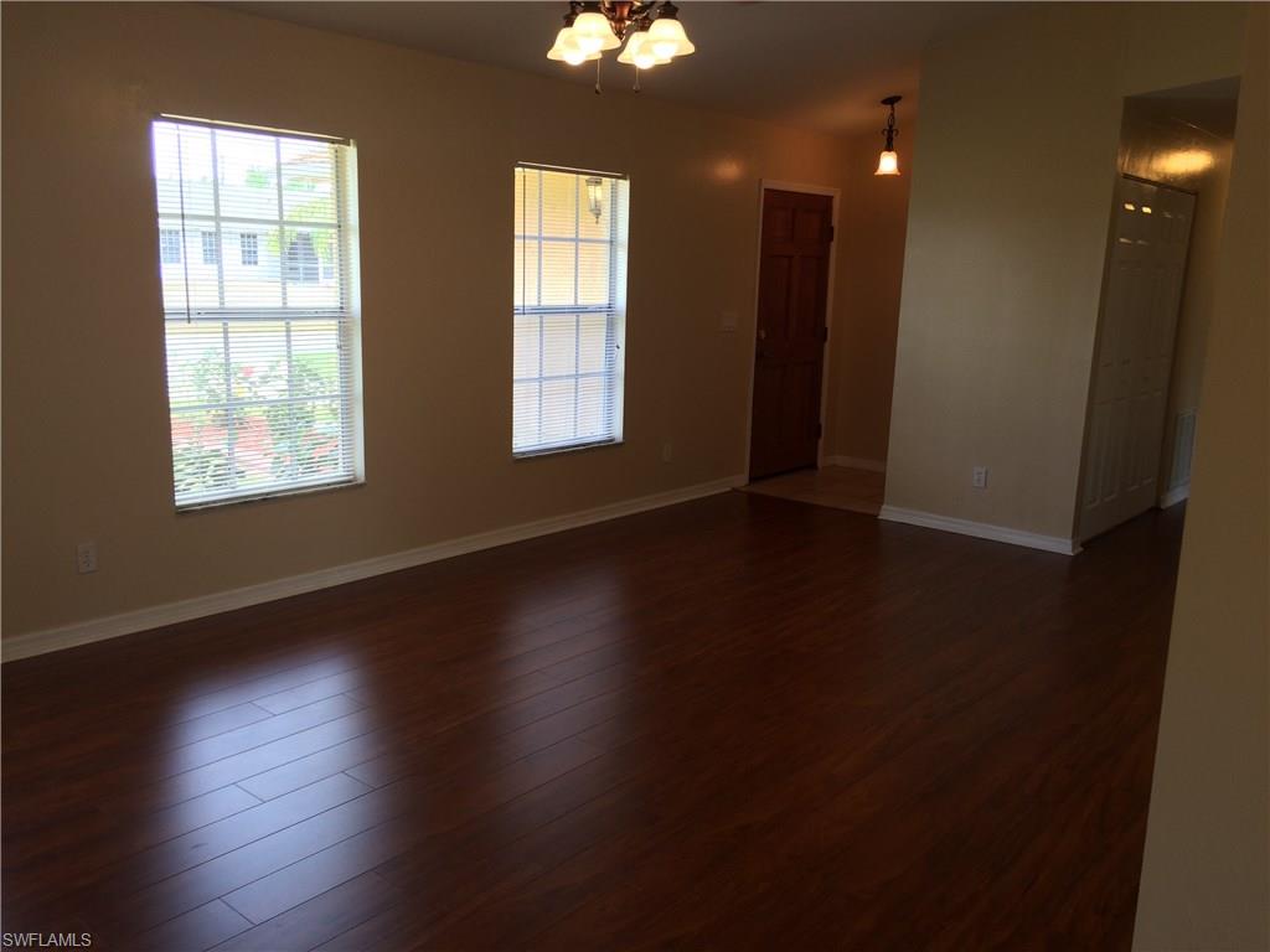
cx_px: 635
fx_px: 1064
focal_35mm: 29
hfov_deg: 61.7
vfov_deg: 48.2
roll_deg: -2.2
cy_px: 476
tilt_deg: -13.7
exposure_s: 1/40
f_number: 2.2
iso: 32
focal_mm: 4.15
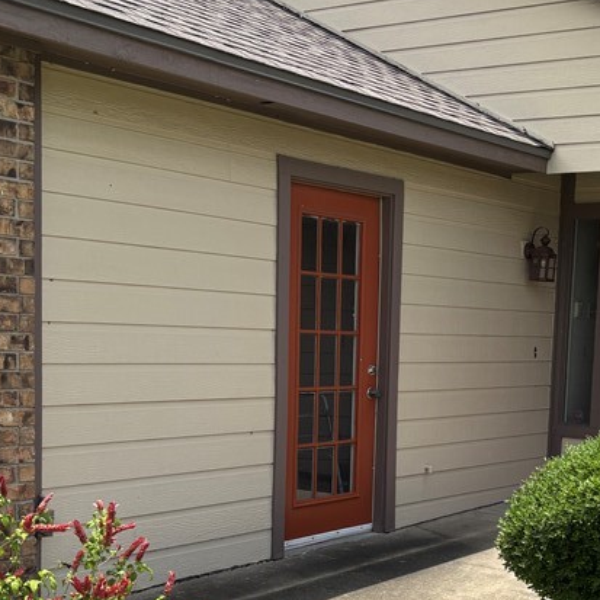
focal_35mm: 57
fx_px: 1118
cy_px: 449
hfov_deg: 29.7
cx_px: 418
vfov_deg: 29.6
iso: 50
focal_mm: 5.96
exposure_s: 1/3311
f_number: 1.6
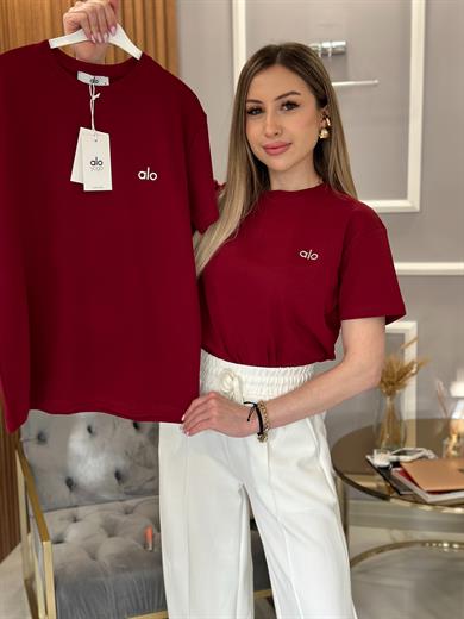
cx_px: 232
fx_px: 858
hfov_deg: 30.3
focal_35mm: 48
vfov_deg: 39.7
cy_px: 310
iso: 100
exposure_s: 1/121
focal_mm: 6.86
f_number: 1.78
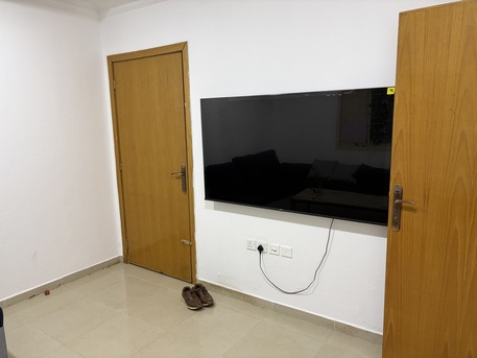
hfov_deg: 67.3
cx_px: 238
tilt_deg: -9.5
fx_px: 358
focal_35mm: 26
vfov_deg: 53.1
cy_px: 179
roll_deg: +1.4
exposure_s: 1/60
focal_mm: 5.96
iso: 160
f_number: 1.6
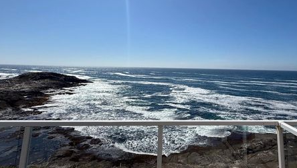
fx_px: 173
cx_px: 187
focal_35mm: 22
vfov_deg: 49.2
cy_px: 39
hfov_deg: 79.6
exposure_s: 1/5618
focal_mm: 2.22
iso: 50
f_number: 2.2
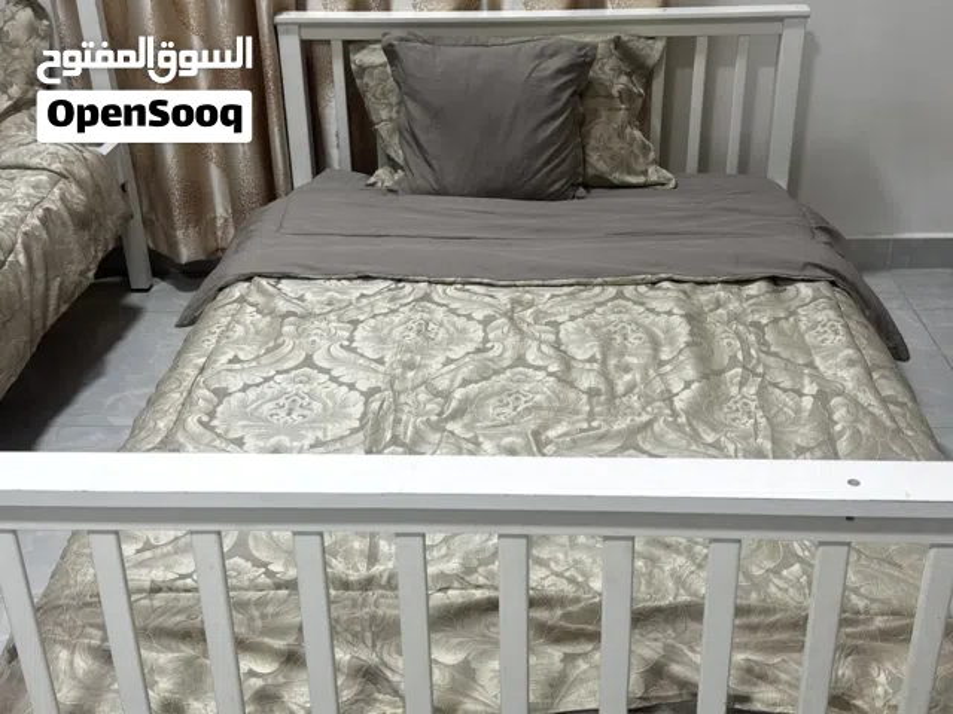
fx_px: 661
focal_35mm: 24
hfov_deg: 71.6
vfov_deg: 56.8
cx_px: 476
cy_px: 357
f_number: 1.78
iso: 125
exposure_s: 1/100
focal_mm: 6.76
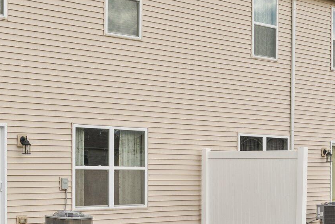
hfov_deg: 28.3
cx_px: 74
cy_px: 172
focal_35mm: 70
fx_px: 652
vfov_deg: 19.3
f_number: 9
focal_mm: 19.7
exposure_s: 1/80
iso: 200
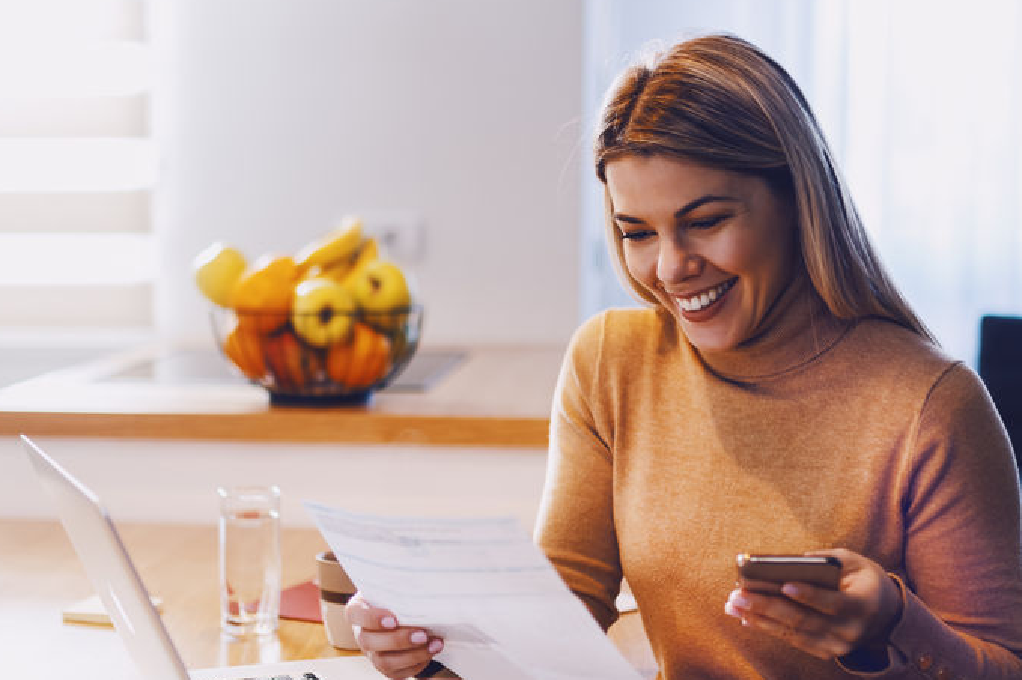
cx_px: 461
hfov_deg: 30.5
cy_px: 414
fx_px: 1873
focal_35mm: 66
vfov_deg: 20.6
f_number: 1.4
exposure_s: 1/200
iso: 200
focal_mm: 35
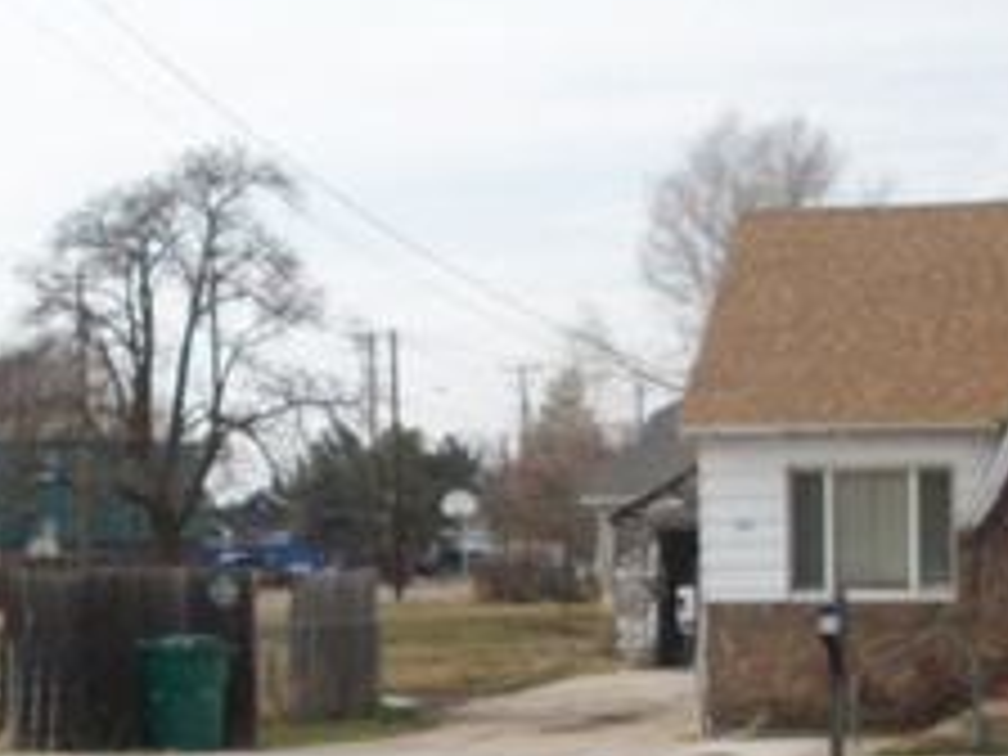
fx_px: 2912
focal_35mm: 100
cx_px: 324
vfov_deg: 14.7
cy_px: 603
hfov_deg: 19.6
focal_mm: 6.3
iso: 80
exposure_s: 1/800
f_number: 3.1
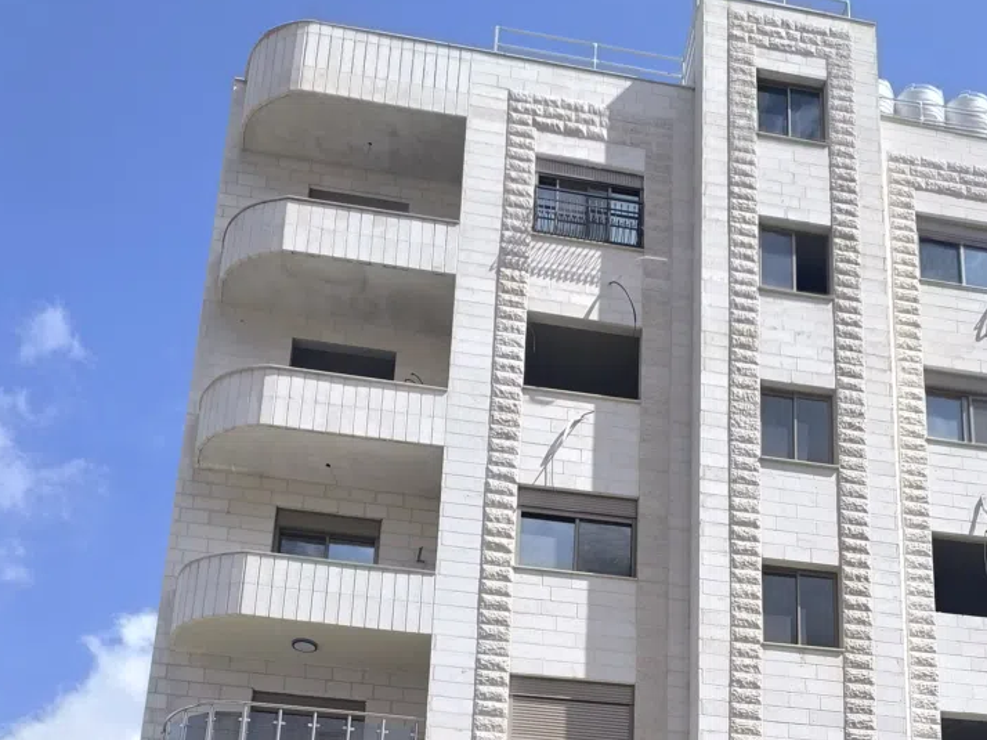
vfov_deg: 28.6
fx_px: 1254
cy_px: 882
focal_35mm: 44
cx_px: 668
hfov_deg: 42.3
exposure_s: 1/830
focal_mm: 6.14
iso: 50
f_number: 1.65
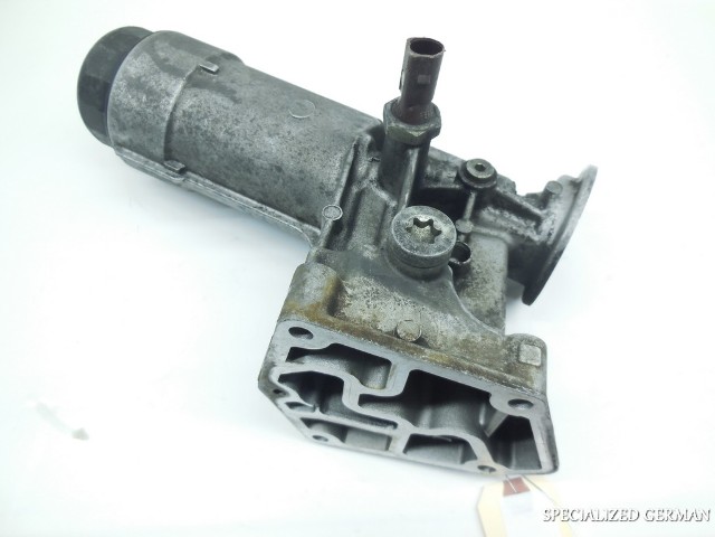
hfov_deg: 69.4
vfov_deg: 54.9
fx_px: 516
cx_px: 358
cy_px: 268
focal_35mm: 25
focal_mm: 4.5
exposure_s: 1/50
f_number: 3.1
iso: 125
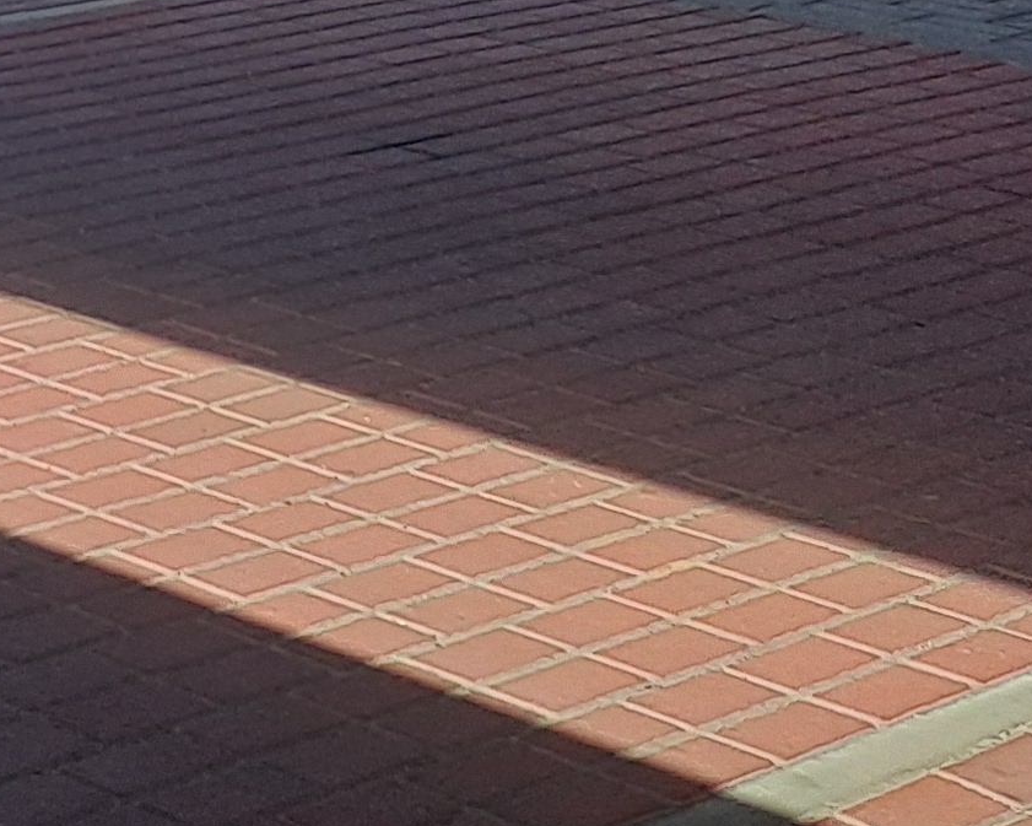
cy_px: -981
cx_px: -1269
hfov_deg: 13.3
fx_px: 3543
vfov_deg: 11.5
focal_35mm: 116
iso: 32
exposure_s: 1/1220
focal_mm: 4.65
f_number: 1.8
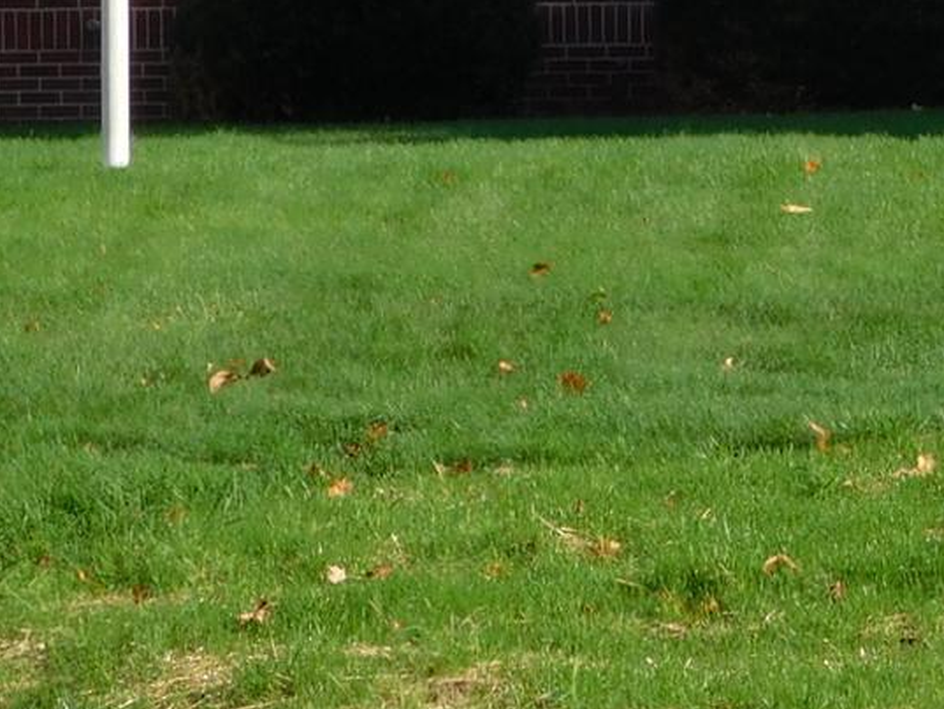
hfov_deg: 8.6
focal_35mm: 225
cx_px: 1287
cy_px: -35
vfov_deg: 6.6
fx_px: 6137
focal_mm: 10.4
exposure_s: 1/640
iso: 125
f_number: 4
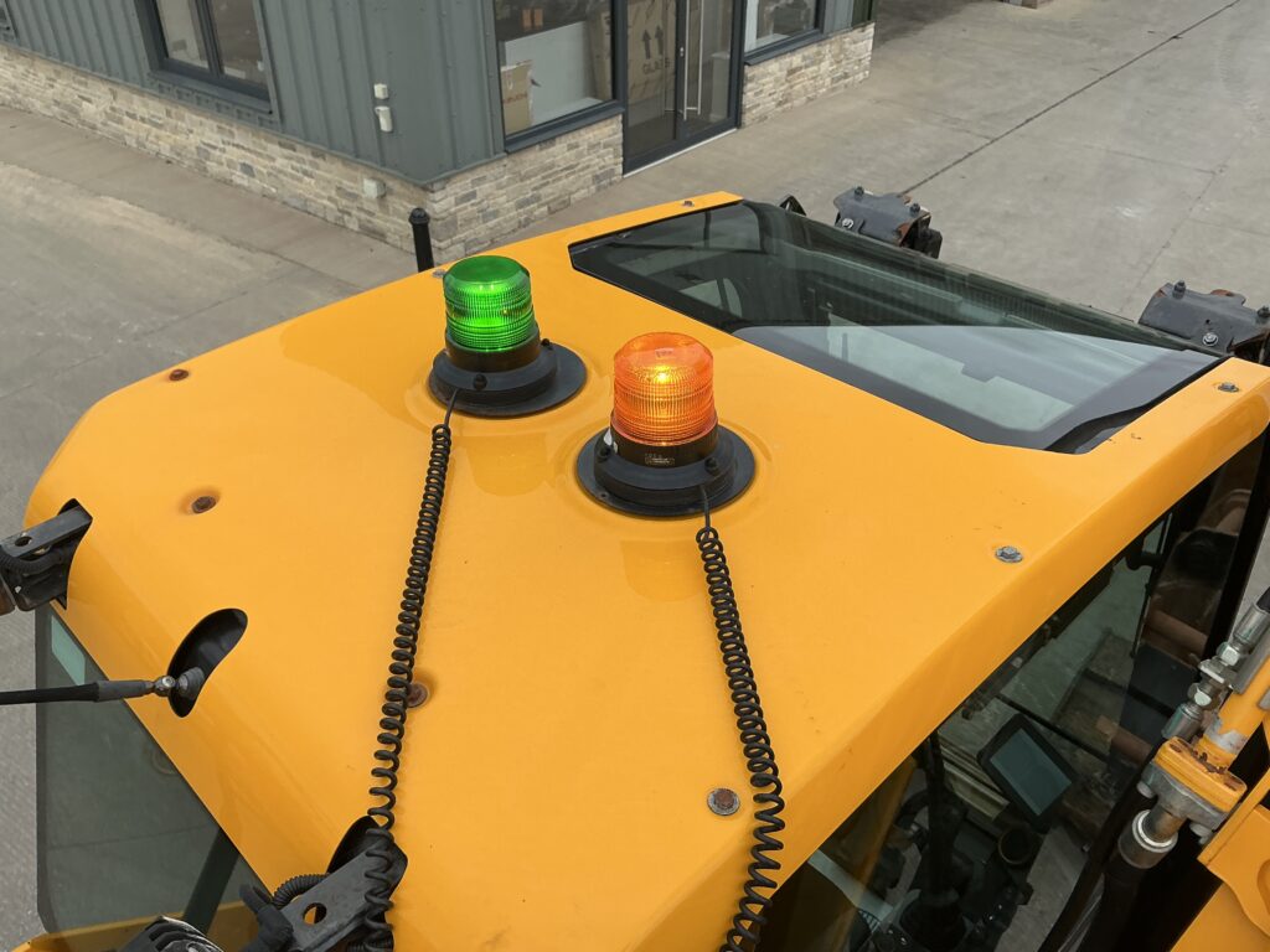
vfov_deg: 49.7
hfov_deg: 63.4
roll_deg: +1.2
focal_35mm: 28
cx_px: 635
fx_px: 1027
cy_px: 476
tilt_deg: -35.6
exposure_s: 1/1015
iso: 25
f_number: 1.8
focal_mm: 3
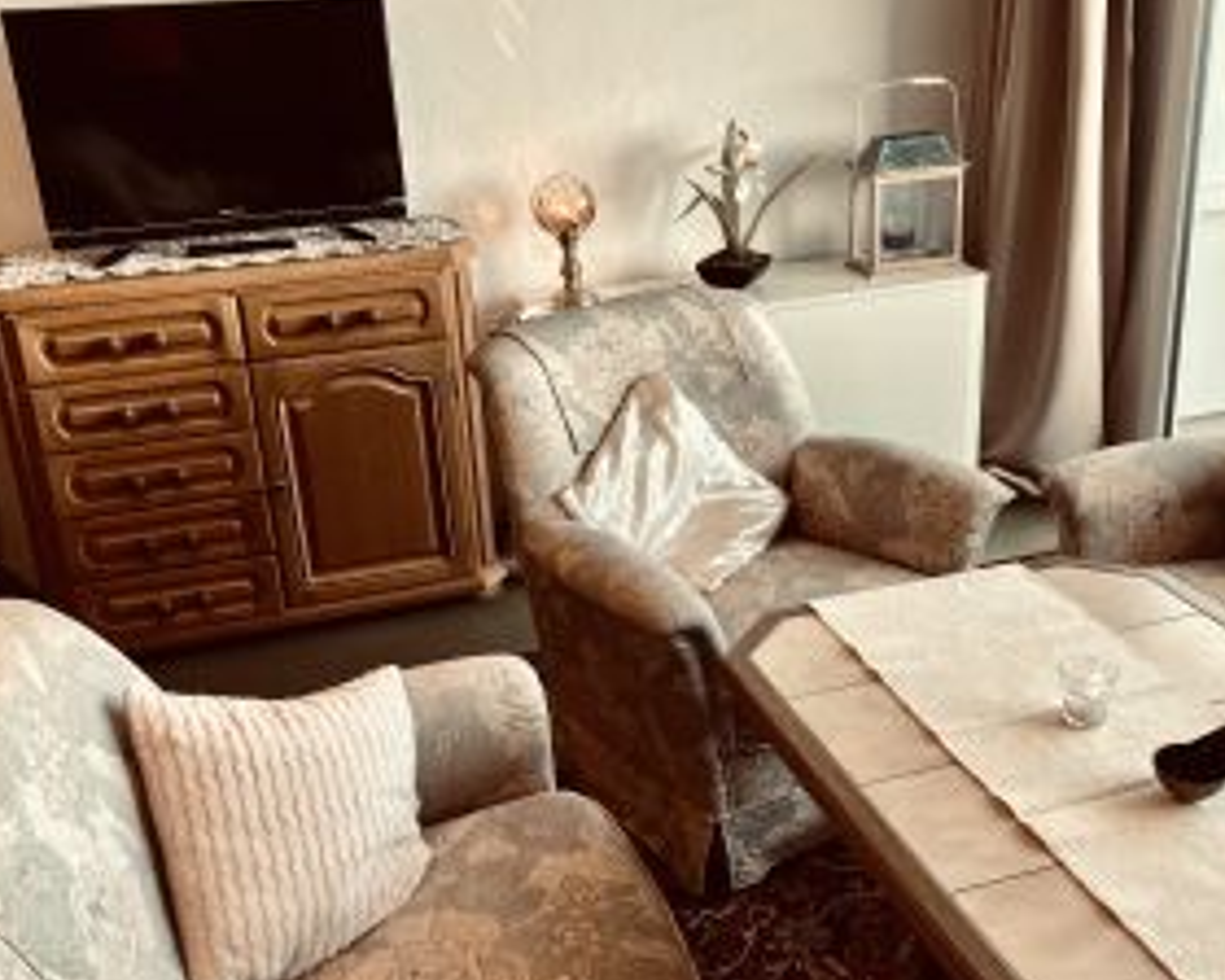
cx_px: 704
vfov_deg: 38.2
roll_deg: +2.1
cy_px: 547
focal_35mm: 39
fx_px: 1414
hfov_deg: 46.7
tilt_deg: -22.5
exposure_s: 1/100
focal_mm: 3.99
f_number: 1.8
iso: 64
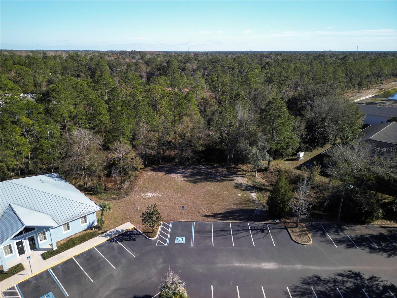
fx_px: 275
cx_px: 198
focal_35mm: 24
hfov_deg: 71.6
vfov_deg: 56.8
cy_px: 149
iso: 100
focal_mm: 6.72
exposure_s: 1/25
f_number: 1.7
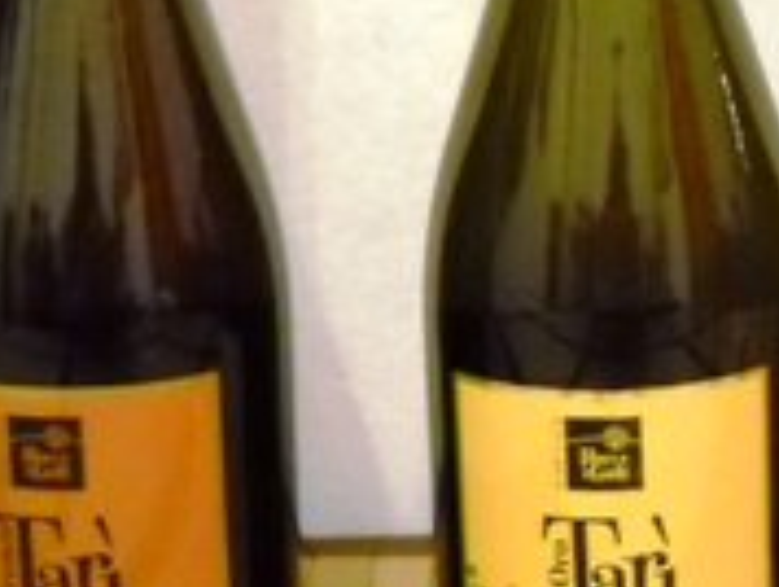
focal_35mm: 103
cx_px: 604
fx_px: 2321
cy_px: 123
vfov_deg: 14.3
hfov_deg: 18.9
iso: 800
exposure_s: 1/7
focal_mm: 6.72
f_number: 3.1
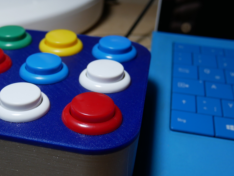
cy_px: 123
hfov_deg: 39.7
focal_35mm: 47
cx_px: 71
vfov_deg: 30.6
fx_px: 318
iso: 200
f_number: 3.5
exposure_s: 1/100
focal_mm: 12
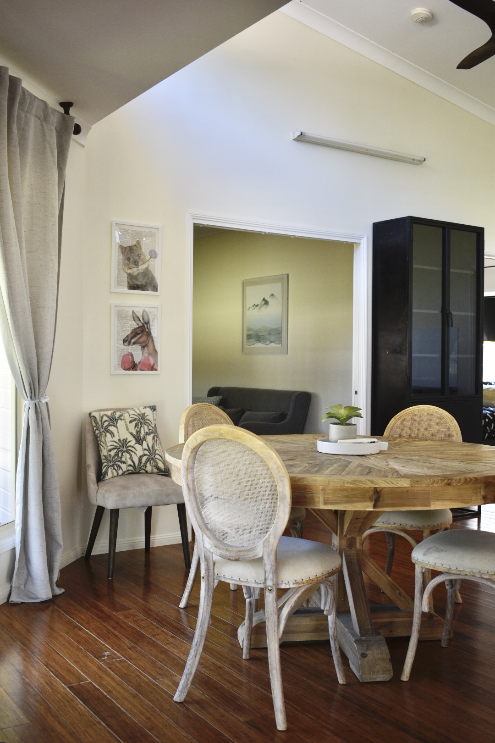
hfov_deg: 35.5
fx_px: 773
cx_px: 248
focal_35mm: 38
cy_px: 372
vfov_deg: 51.3
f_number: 4
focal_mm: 25
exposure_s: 1/60
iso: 400
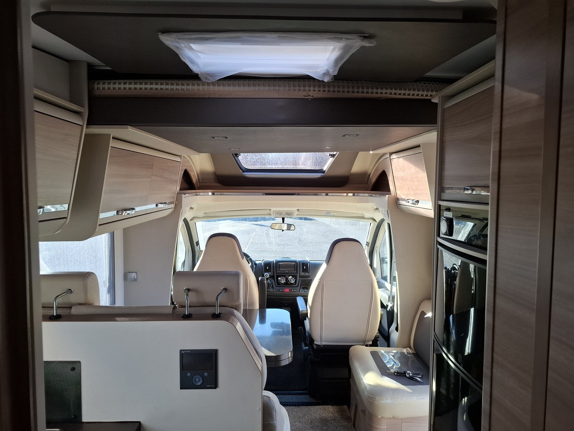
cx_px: 287
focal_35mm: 23
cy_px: 216
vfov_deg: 58.9
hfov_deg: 73.9
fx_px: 381
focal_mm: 5.54
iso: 50
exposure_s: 1/117
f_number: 1.8
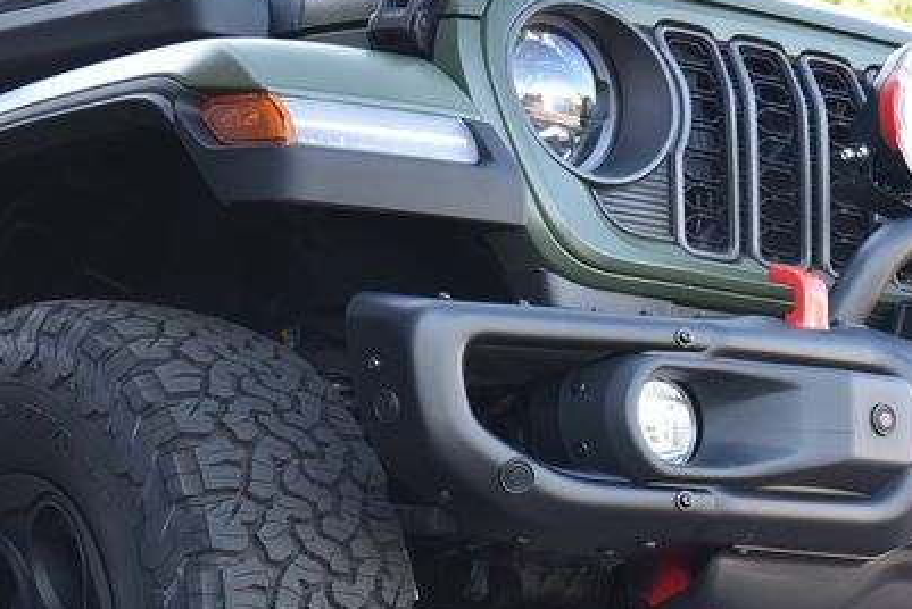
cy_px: 379
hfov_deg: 21.0
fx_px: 2459
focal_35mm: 97
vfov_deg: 14.1
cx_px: 325
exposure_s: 1/125
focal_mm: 38
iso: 500
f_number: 5.6
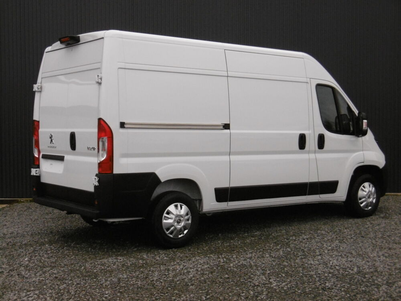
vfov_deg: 28.6
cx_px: 200
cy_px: 150
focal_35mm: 51
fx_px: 591
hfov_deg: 37.5
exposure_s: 1/60
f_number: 4
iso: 320
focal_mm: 9.2
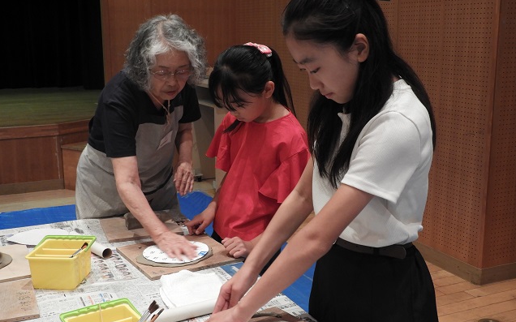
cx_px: 259
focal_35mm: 48
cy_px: 180
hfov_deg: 41.8
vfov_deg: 26.8
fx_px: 675
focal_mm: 8.1
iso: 360
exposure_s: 1/30
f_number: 4
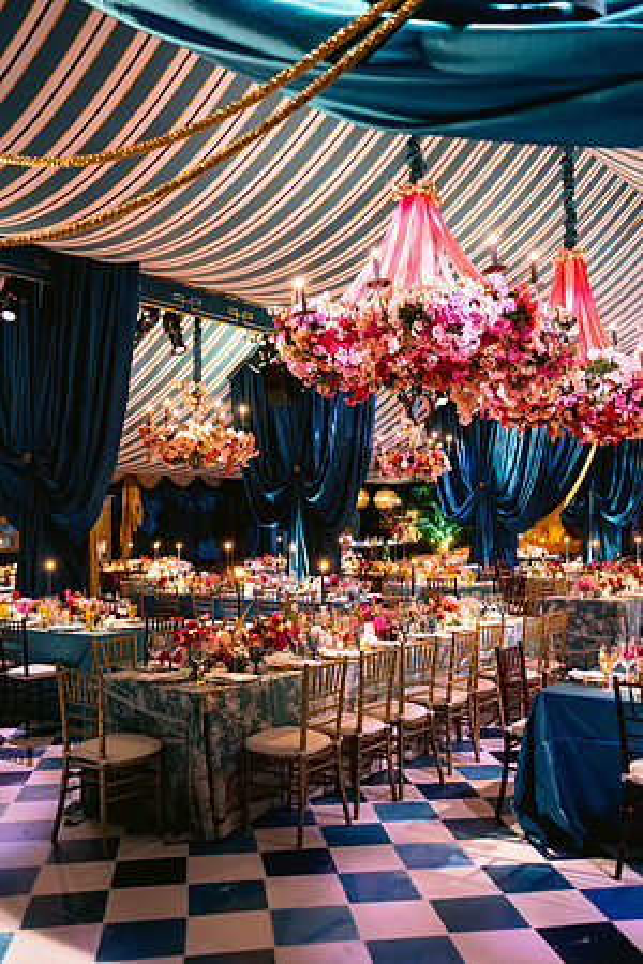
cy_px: 482
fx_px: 938
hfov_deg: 37.9
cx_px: 322
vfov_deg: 54.4
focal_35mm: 35
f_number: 2.8
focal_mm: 35
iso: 1600
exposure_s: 1/30
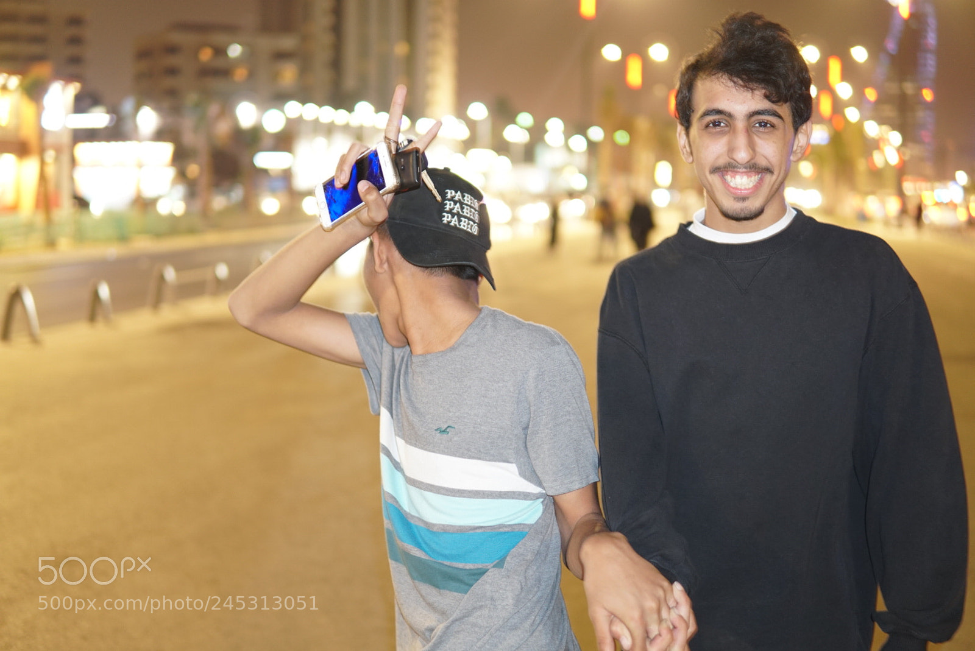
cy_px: 326
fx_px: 1219
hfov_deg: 43.6
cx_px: 488
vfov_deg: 29.9
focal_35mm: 45
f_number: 1.4
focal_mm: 30
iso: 500
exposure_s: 1/13
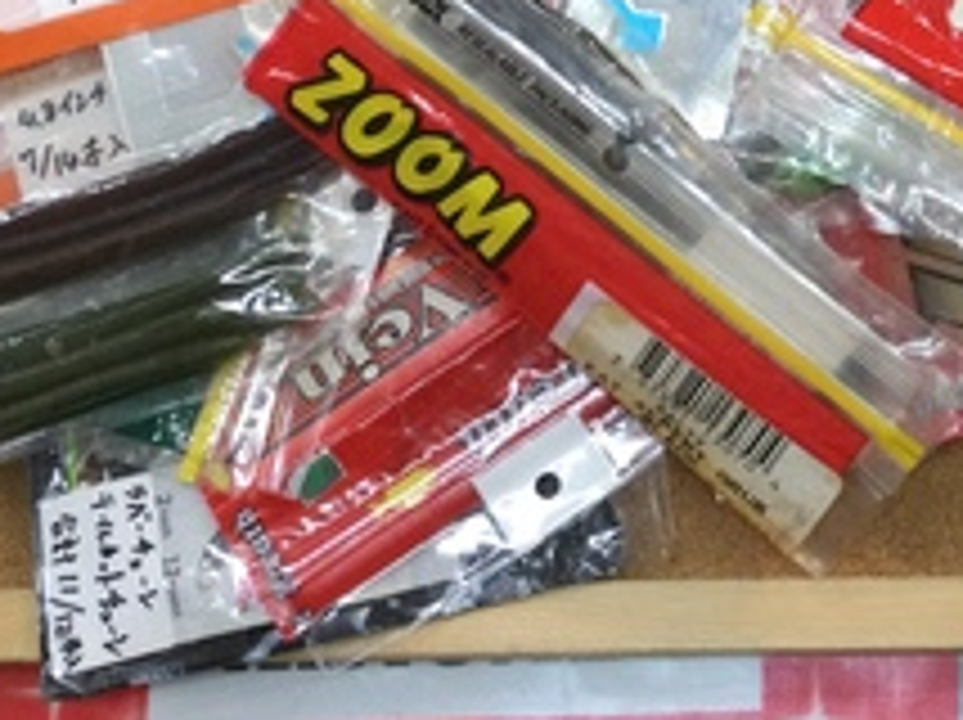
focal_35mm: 87
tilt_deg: -67.2
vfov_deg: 15.9
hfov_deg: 21.8
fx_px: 2418
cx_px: 922
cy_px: -270
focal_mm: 3.3
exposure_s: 1/40
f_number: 2.4
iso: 32
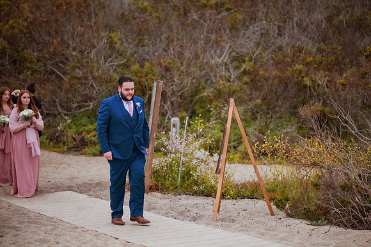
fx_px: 898
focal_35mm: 87
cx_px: 186
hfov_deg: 23.3
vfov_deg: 15.6
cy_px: 124
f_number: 1.8
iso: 200
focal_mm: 85
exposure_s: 1/1000
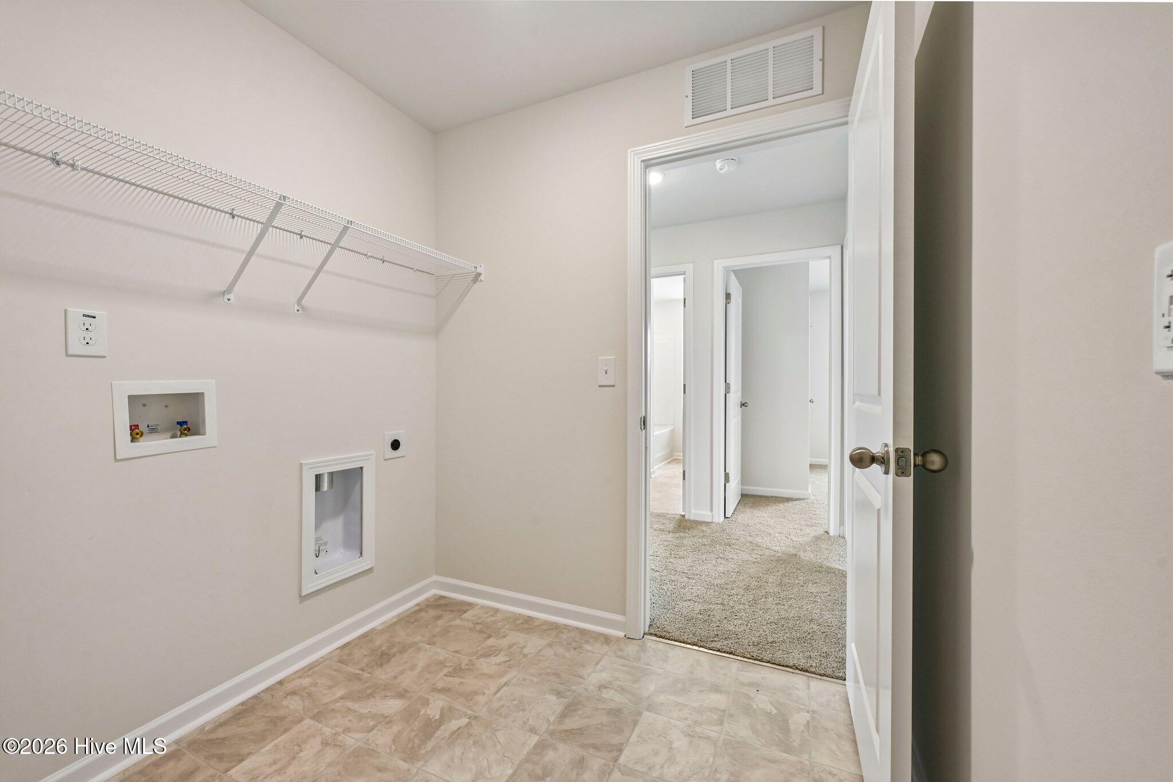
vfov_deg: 81.2
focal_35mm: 14
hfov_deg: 104.3
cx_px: 586
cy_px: 391
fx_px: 456
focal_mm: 14
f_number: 9
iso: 400
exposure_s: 1/30
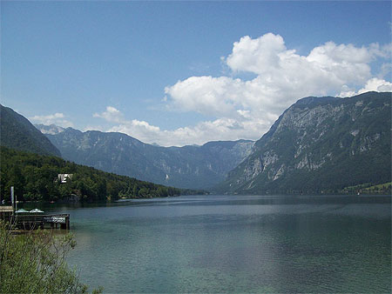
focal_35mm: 36
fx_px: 408
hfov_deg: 51.3
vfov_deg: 39.7
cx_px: 196
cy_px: 147
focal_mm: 6
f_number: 4.8
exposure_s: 1/811
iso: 80
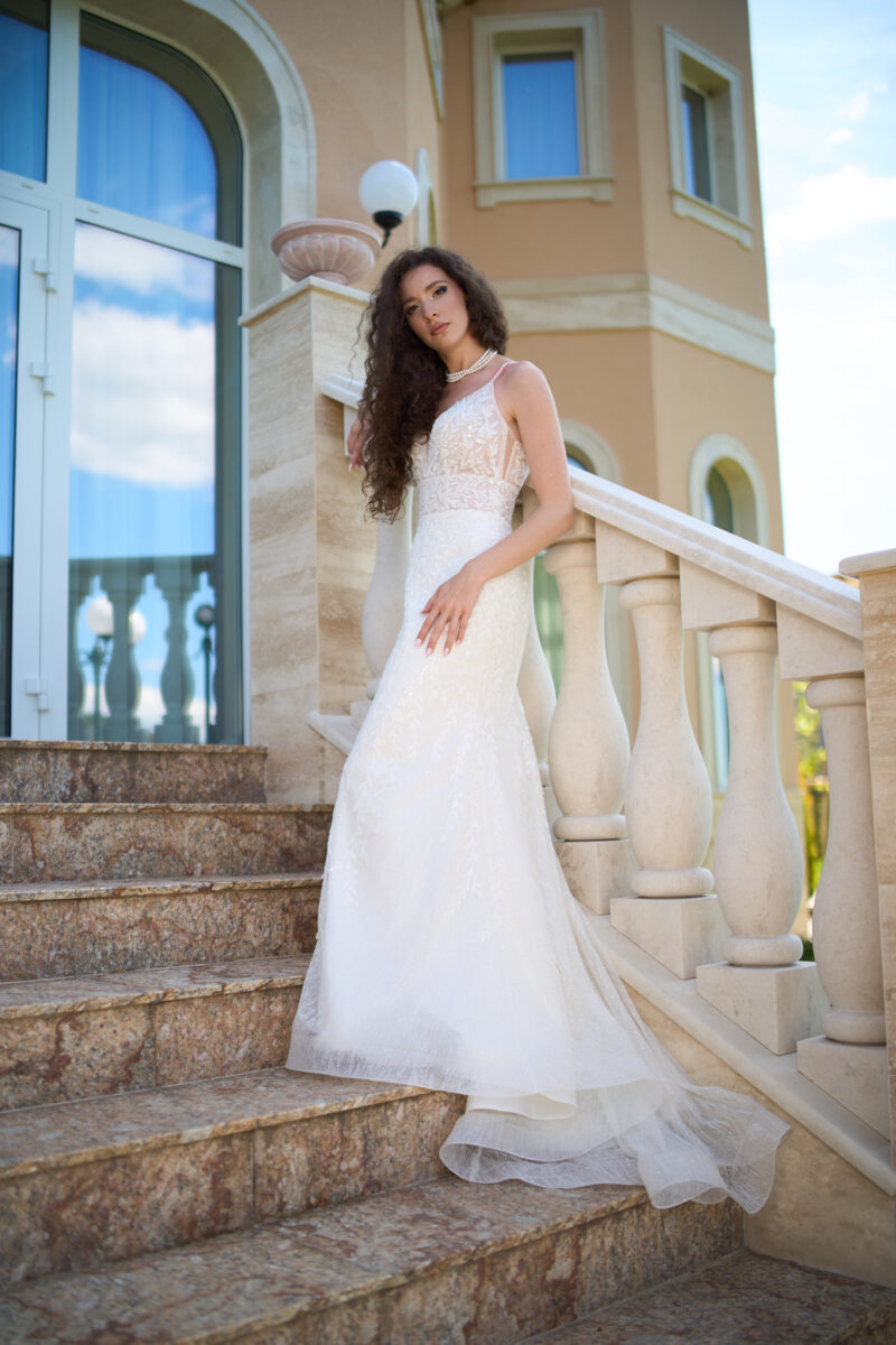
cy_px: 672
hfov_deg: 37.9
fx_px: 1307
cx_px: 448
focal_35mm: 35
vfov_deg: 54.4
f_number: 1.4
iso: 100
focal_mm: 35
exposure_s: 1/2500
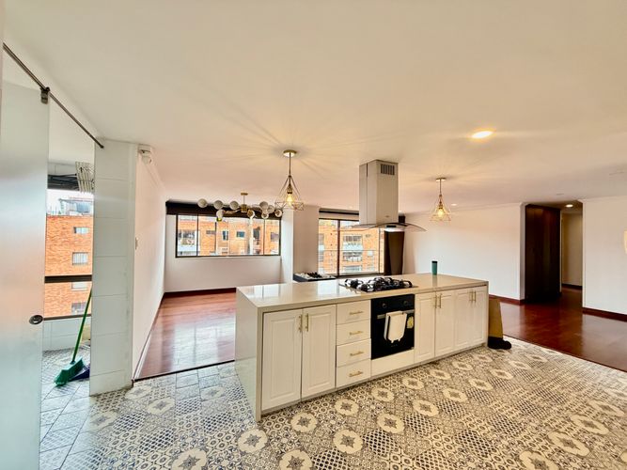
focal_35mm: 14
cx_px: 314
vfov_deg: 85.7
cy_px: 235
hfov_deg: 102.1
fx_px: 254
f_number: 2.2
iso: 320
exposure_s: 1/94
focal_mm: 2.22
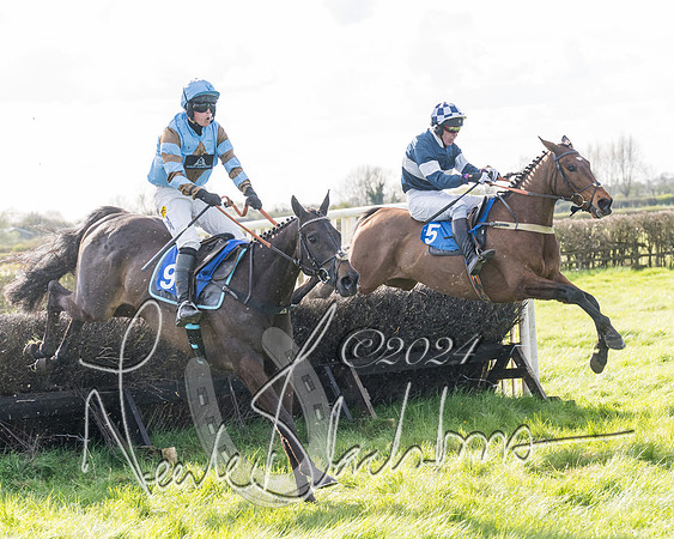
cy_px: 265
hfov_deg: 15.8
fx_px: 2435
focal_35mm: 122
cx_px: 337
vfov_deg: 12.6
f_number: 4
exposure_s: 1/1600
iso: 400
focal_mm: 70
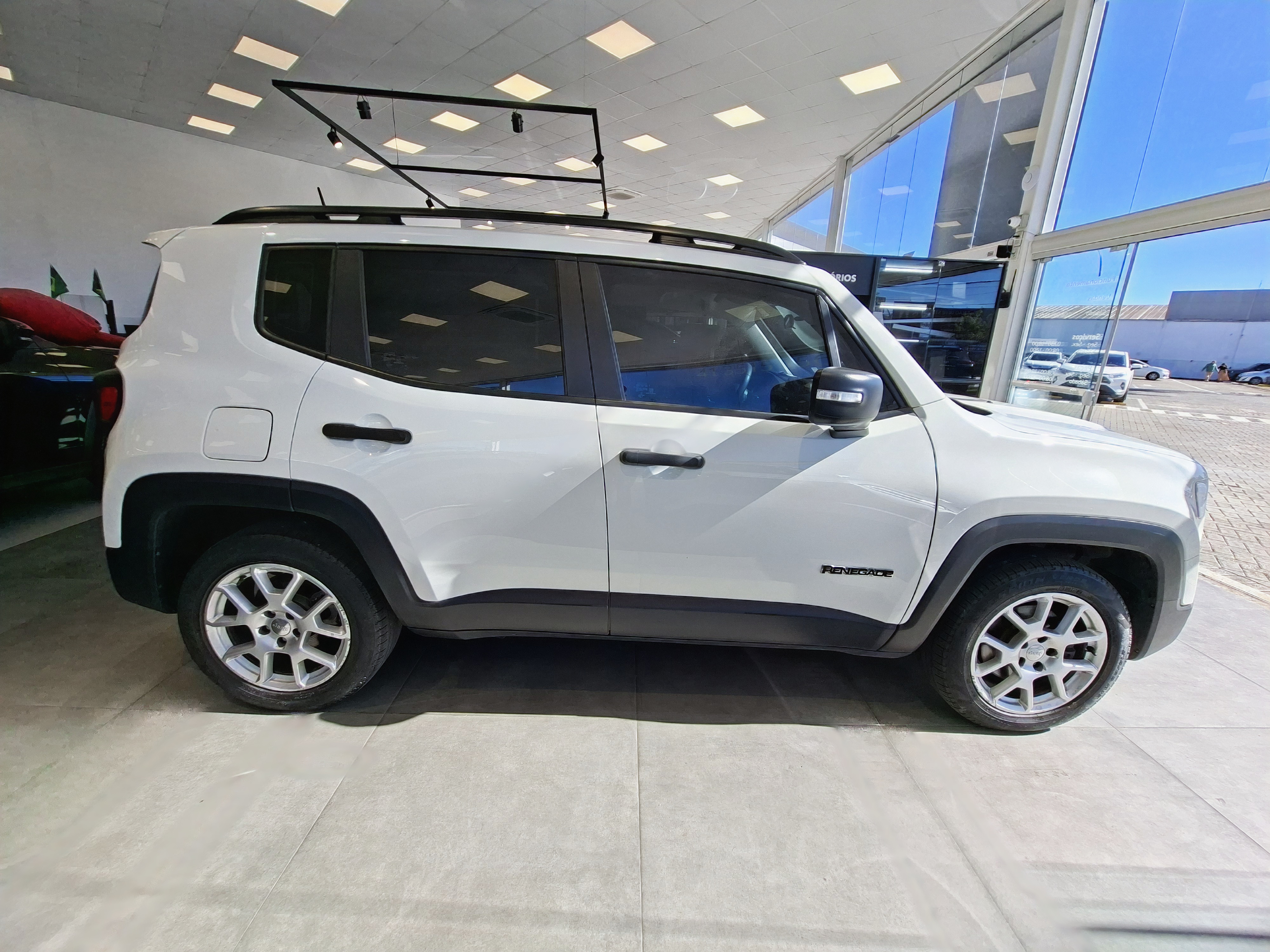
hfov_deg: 106.2
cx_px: 635
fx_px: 477
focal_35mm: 13
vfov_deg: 89.9
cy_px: 476
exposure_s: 1/769
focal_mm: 1.74
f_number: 2.2
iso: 40
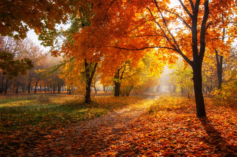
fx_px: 197
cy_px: 78
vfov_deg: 43.5
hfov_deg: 62.0
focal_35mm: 30
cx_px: 118
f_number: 11
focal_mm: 20
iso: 200
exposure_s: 1/180
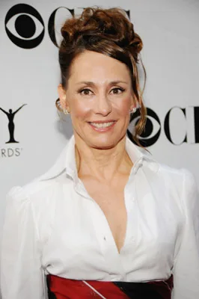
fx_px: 772
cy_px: 150
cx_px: 100
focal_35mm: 93
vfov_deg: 21.9
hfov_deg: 14.7
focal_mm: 62
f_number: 5.6
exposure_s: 1/60
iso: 320
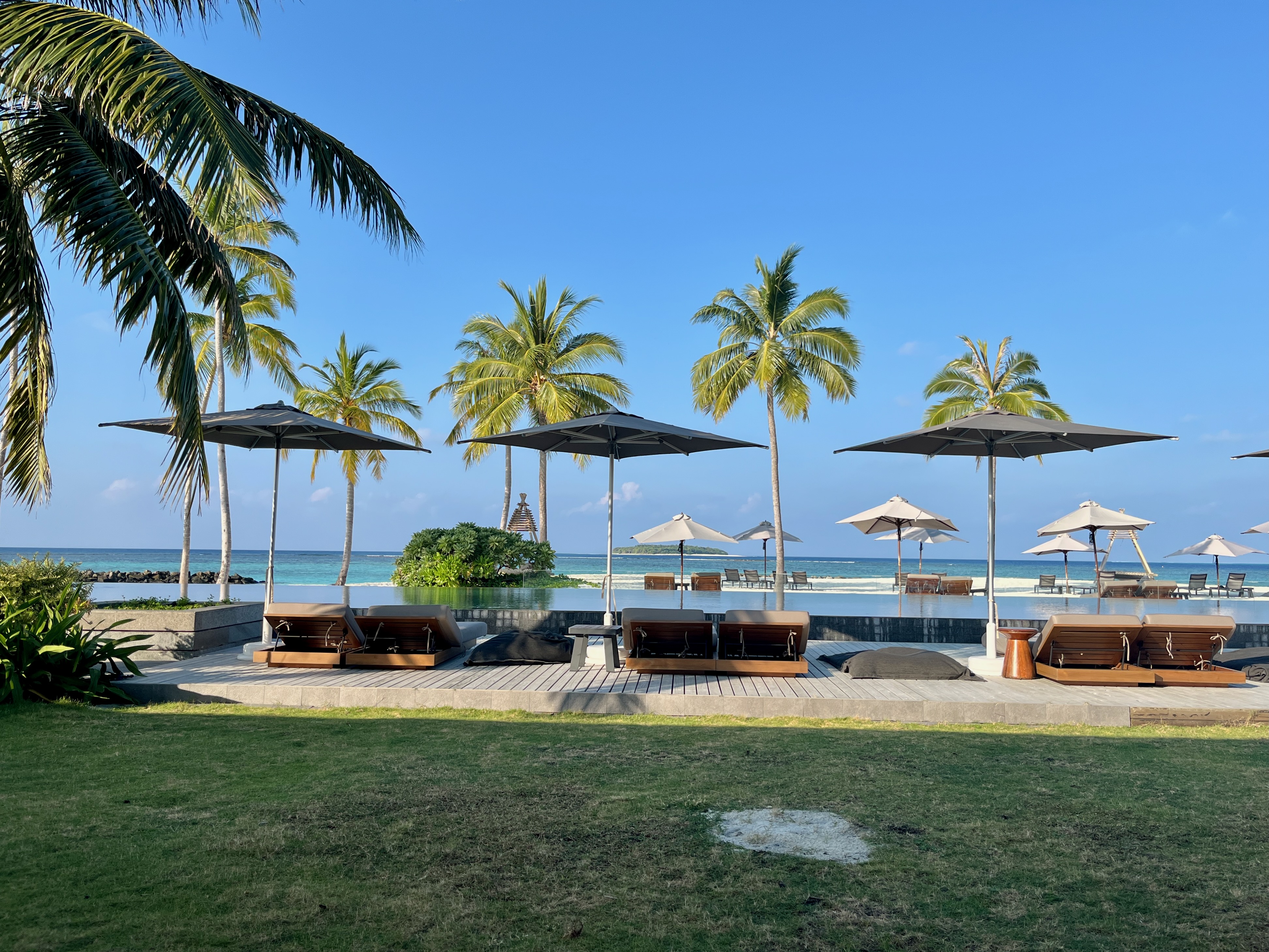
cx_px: 634
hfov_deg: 67.3
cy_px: 476
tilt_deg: +1.8
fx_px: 953
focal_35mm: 26
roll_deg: +1.5
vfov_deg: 53.1
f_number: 1.6
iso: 50
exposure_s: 1/2755
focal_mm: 5.1
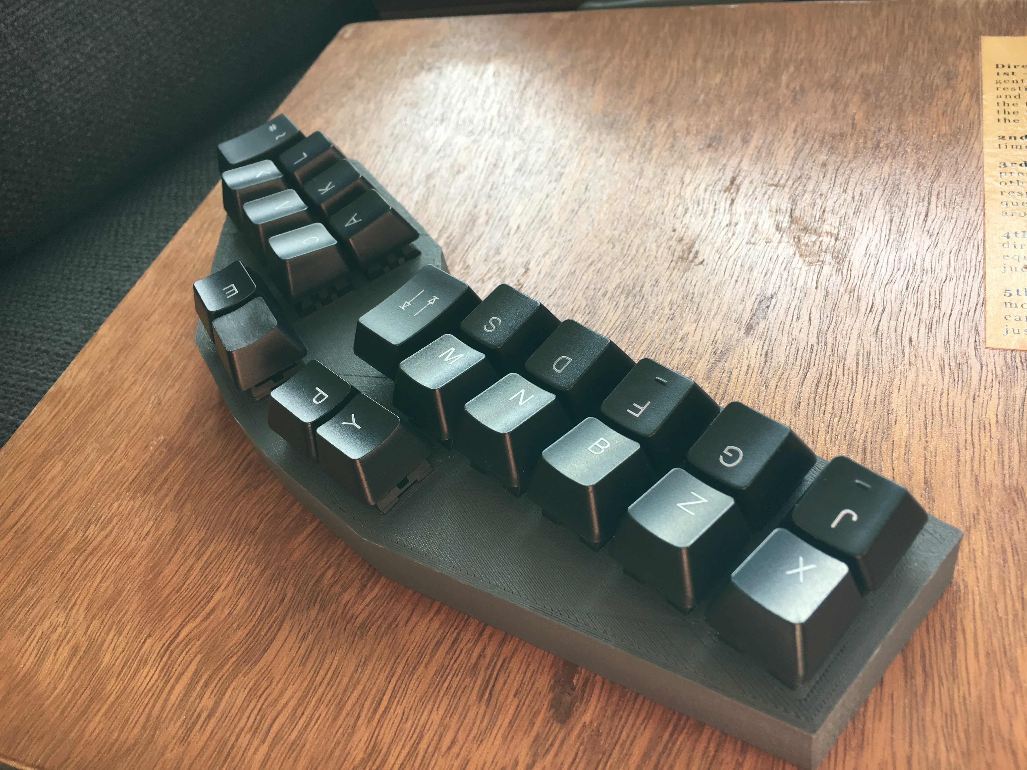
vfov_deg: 48.2
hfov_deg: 61.7
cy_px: 385
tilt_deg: -41.1
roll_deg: +12.8
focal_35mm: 29
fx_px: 860
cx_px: 514
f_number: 2.2
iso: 40
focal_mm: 4.15
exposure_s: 1/100
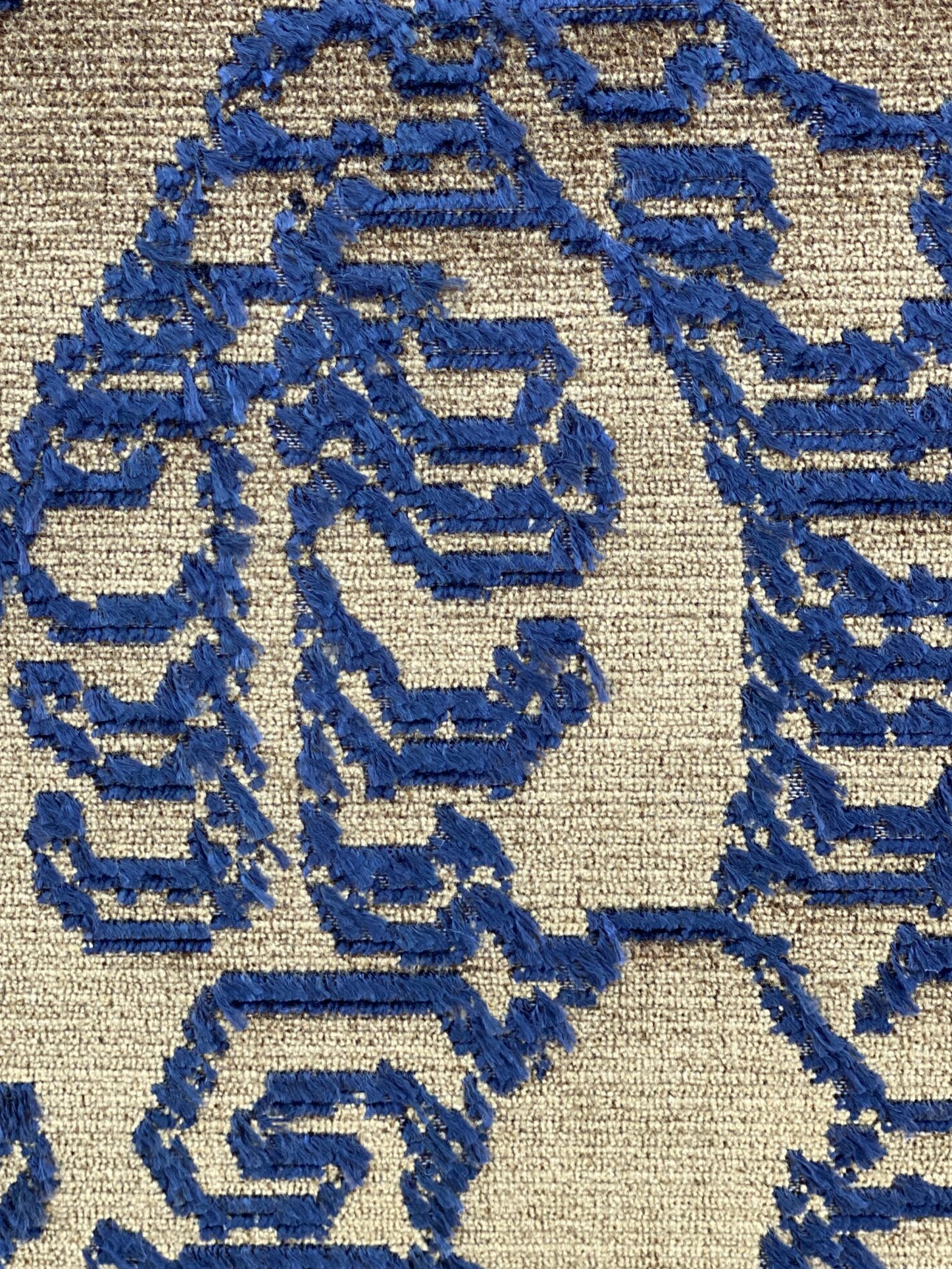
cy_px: 562
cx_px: 363
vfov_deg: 28.1
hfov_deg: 21.3
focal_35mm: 69
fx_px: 2530
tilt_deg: -27.7
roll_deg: -0.1
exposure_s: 1/122
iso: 125
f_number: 2
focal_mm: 6
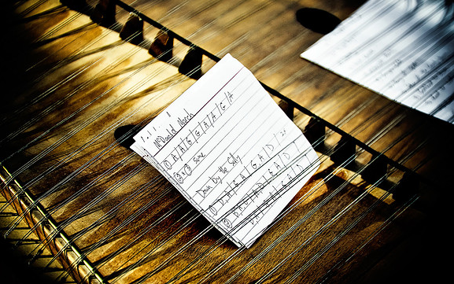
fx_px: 3800
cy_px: 138
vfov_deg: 4.3
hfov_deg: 6.8
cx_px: 227
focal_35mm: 307
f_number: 5.6
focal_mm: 200
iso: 400
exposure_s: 1/400
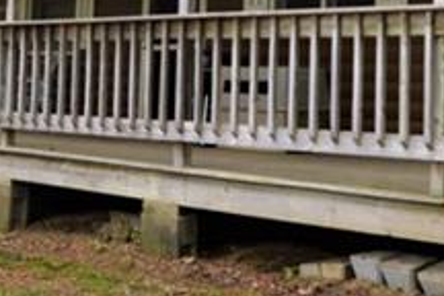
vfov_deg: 14.4
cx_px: 323
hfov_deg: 21.9
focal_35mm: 92
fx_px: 1139
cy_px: -58
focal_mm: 13
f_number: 5.6
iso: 180
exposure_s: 1/125
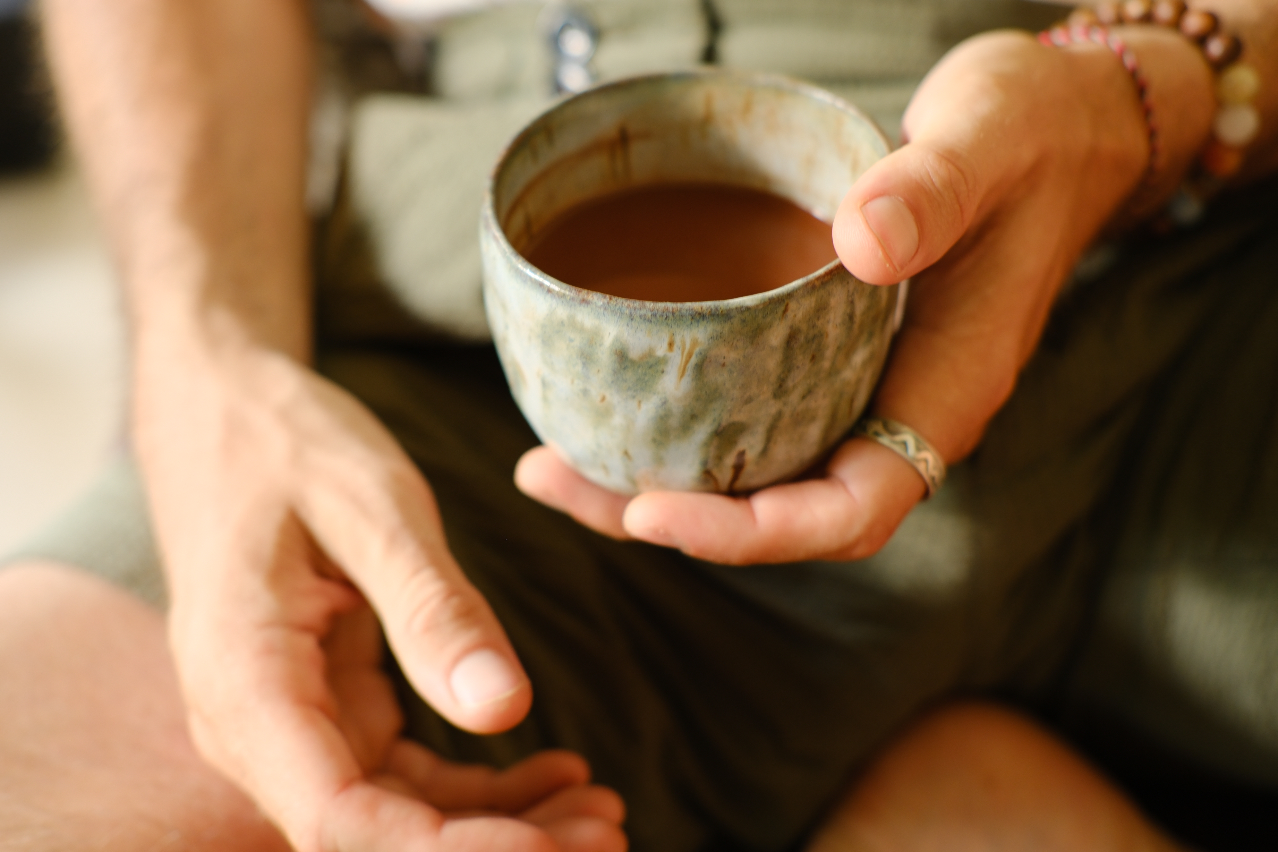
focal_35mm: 53
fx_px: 1881
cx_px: 639
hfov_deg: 37.5
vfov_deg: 25.5
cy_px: 426
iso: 320
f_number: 2.5
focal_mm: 35
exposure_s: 1/30
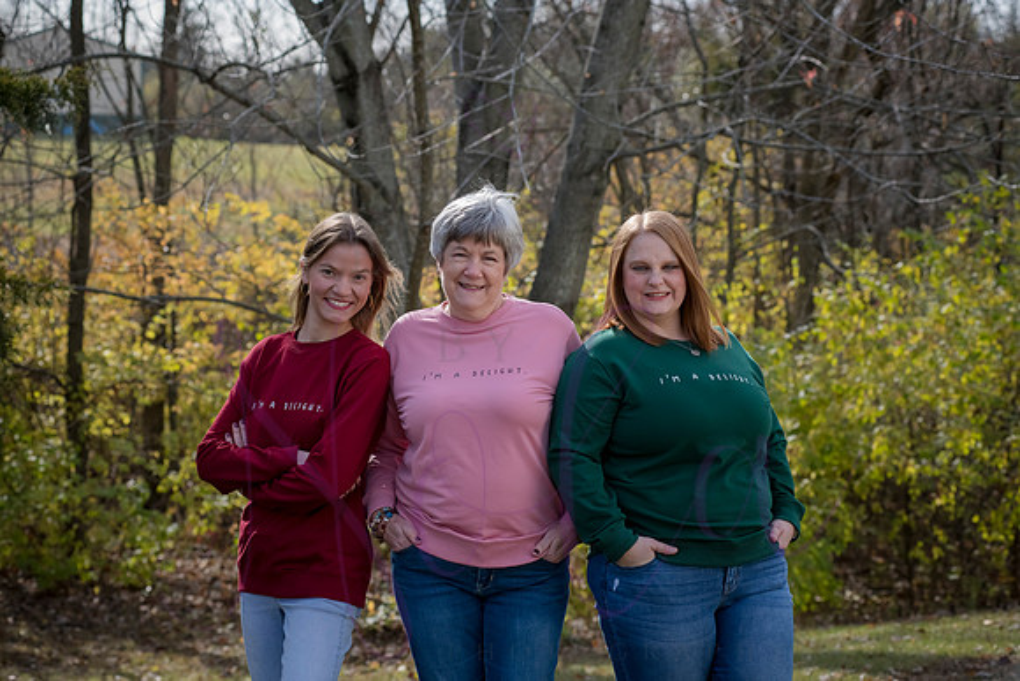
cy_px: 340
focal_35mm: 92
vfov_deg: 14.9
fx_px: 2607
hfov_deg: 22.1
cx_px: 510
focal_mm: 92
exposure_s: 1/800
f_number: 6.3
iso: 400
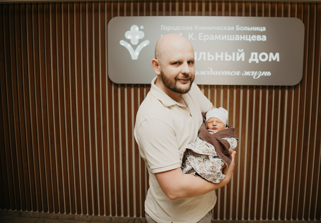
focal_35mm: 27
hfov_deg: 66.3
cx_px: 183
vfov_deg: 48.9
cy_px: 101
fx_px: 244
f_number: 4
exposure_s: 1/160
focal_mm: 24
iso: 160
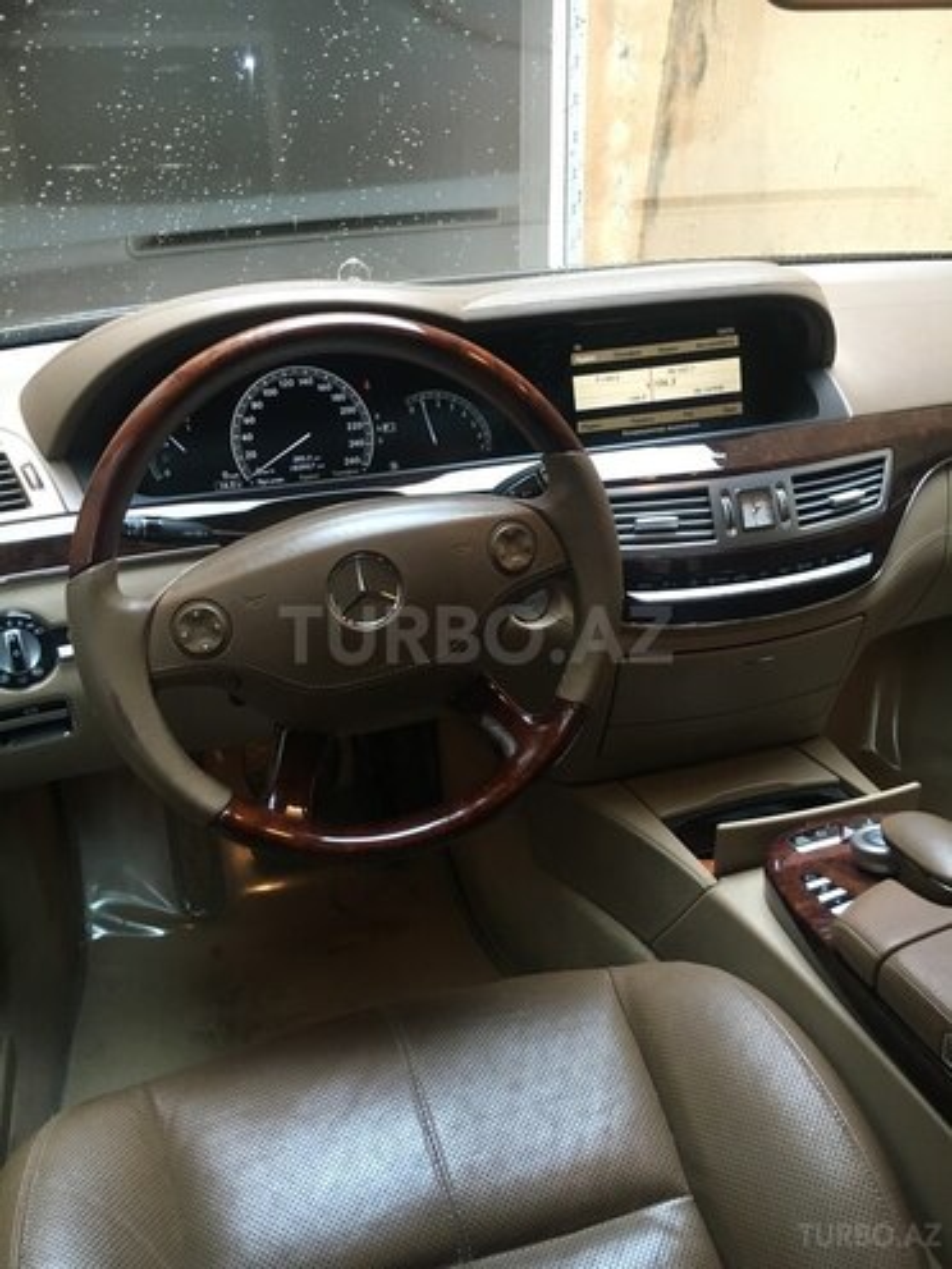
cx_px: 476
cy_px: 634
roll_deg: +1.4
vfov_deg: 61.7
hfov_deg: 48.2
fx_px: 1063
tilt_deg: -25.7
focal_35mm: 29
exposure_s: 1/33
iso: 125
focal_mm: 4.15
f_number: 2.2
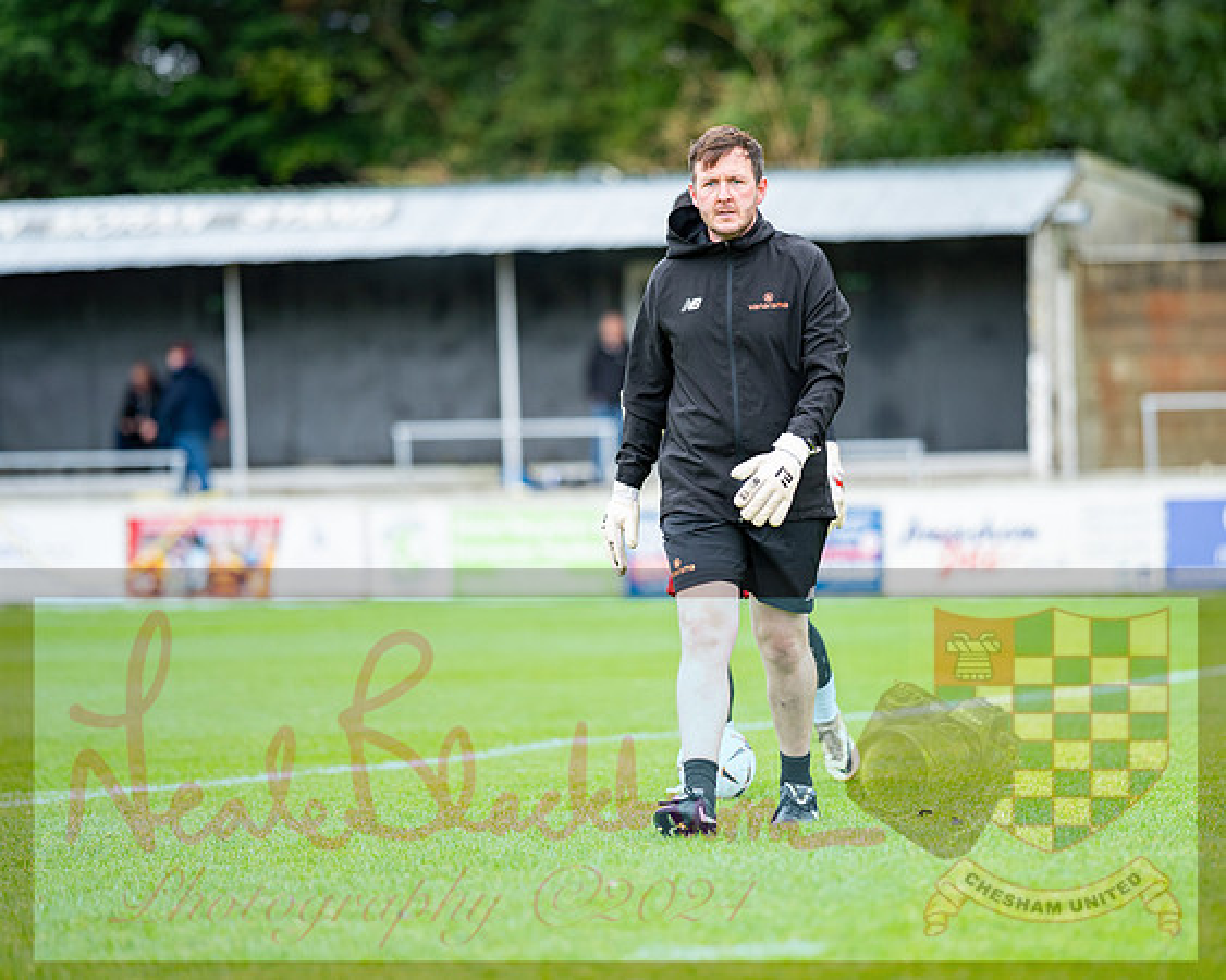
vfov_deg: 9.3
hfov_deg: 11.6
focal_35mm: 166
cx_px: 705
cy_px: 464
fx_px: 6036
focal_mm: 135
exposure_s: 1/2000
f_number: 1.8
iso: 400
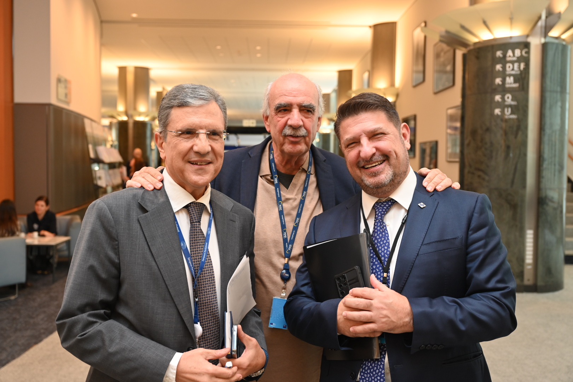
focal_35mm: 36
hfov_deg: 53.1
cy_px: 191
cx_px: 286
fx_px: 573
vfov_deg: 36.9
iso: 800
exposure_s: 1/60
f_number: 4
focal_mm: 36
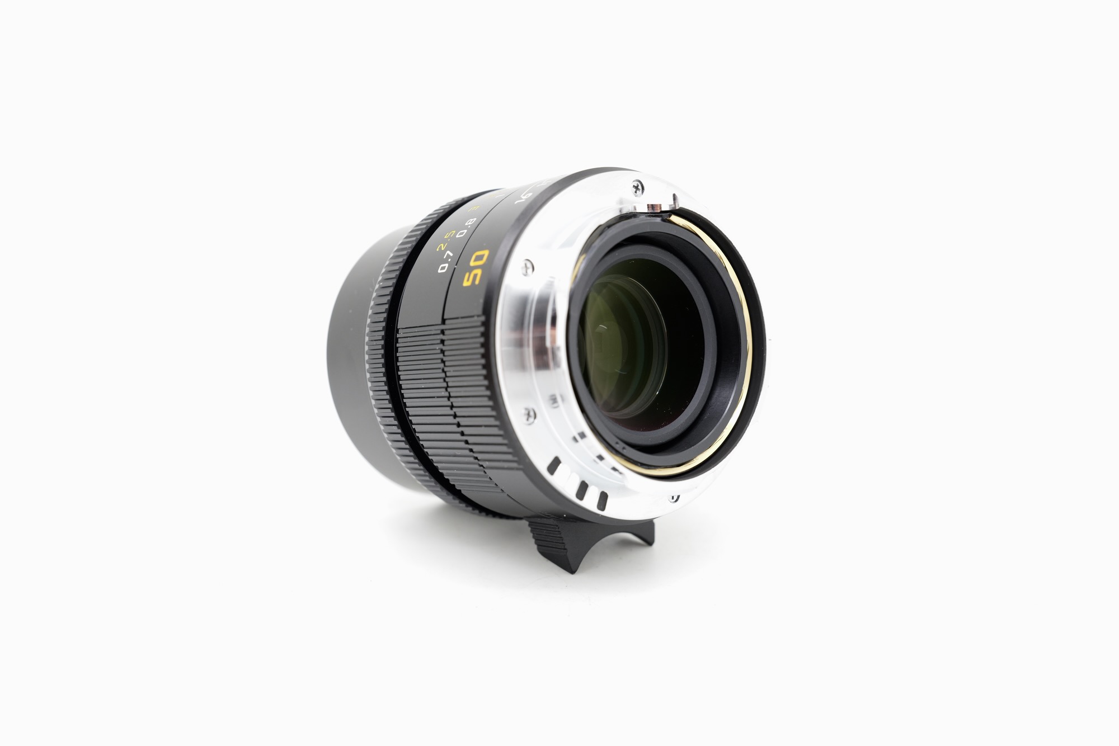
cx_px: 560
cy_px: 373
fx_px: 1337
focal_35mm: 43
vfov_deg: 31.2
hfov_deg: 45.4
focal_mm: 43
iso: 800
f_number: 8
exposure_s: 1/60
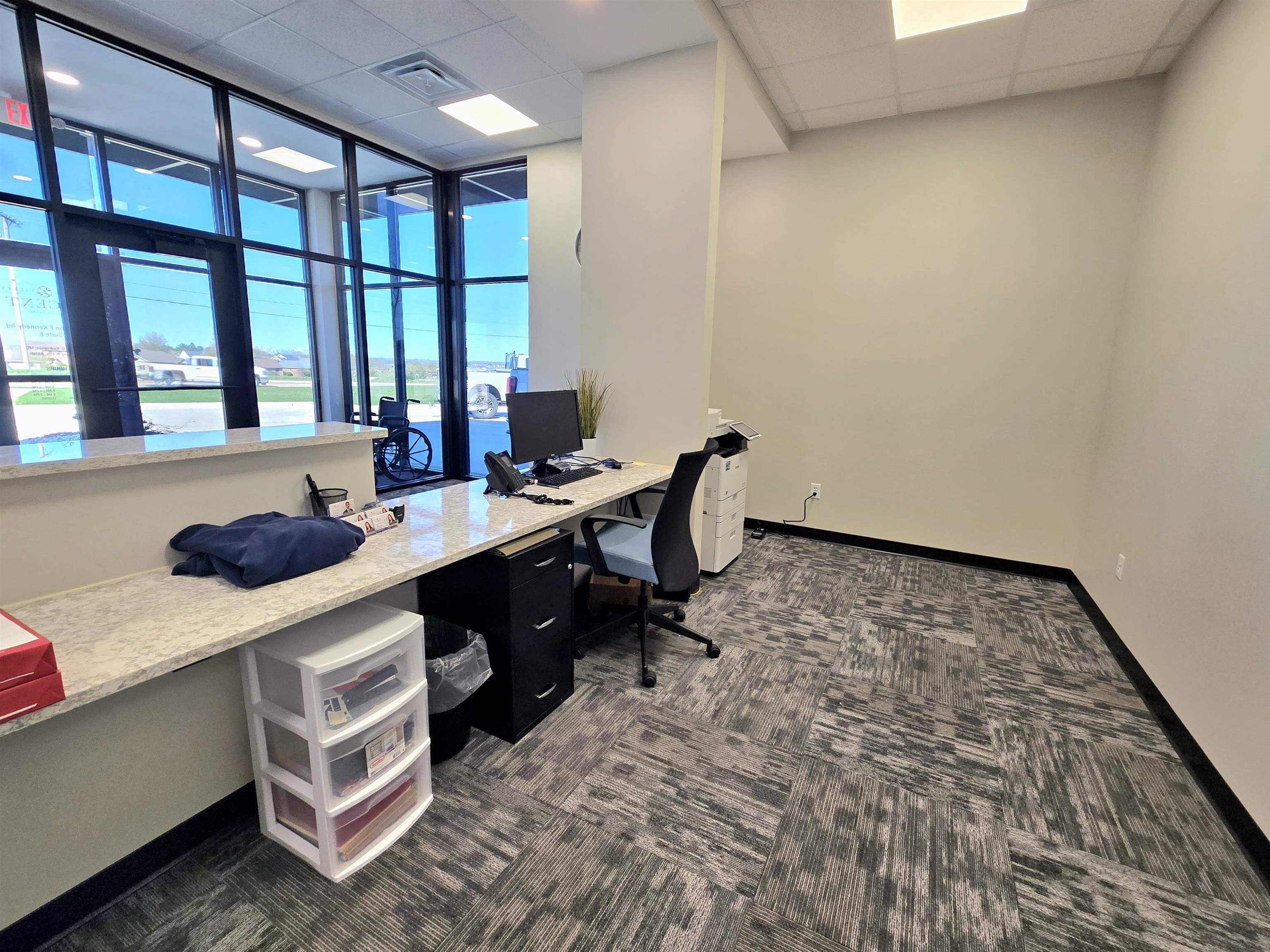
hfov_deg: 106.2
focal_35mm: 13
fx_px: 477
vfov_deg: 89.9
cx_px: 635
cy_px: 476
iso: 64
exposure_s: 1/120
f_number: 2.2
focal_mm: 2.2
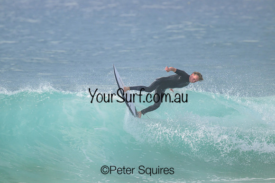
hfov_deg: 2.6
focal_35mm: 800
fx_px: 6112
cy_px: 92
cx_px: 138
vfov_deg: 1.7
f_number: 11
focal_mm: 800
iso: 1250
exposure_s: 1/2000
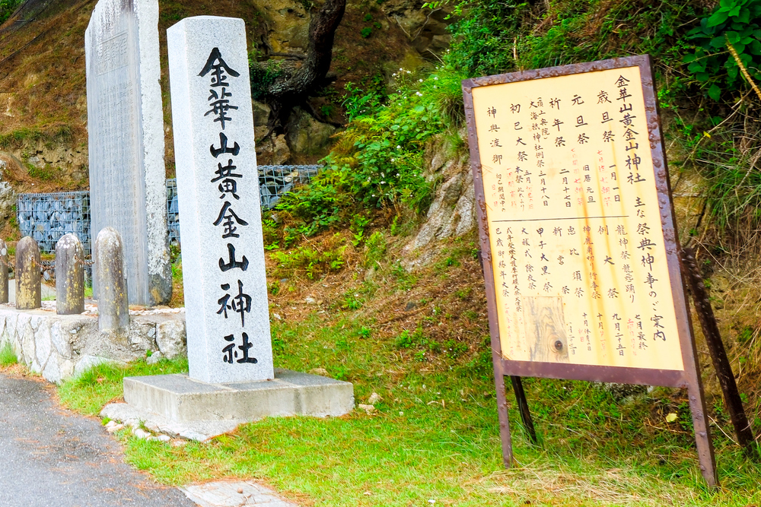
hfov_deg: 37.2
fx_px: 1015
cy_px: 29
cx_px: 15
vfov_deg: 26.9
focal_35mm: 48
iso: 125
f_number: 8
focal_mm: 16
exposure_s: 1/90
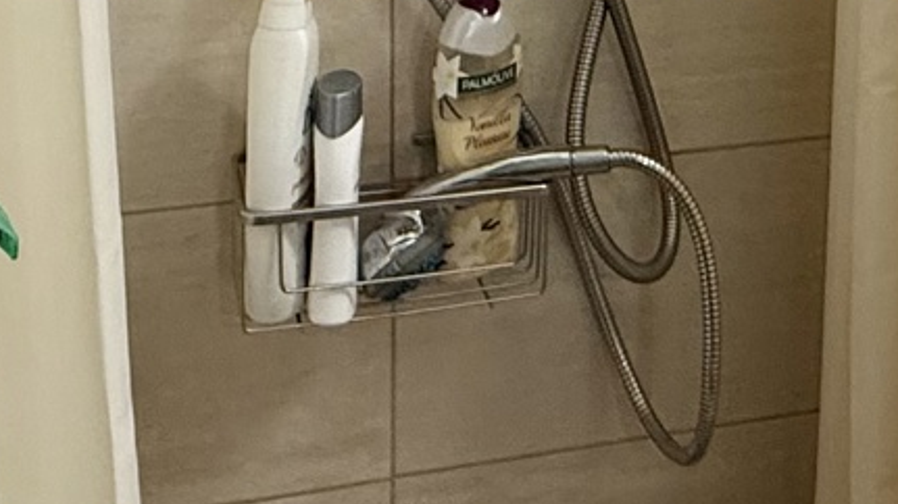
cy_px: -498
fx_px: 1618
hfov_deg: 30.9
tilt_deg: +0.6
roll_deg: -0.1
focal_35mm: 68
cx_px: 554
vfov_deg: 14.7
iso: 200
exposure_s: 1/50
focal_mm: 2.22
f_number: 2.2
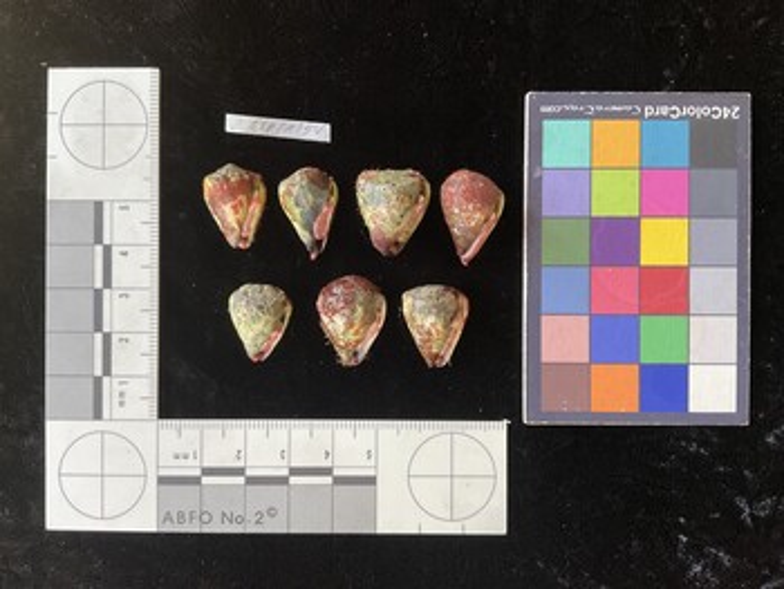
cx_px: 392
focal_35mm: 29
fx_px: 657
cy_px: 294
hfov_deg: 61.6
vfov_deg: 48.3
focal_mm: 3
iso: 80
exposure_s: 1/60
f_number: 1.8
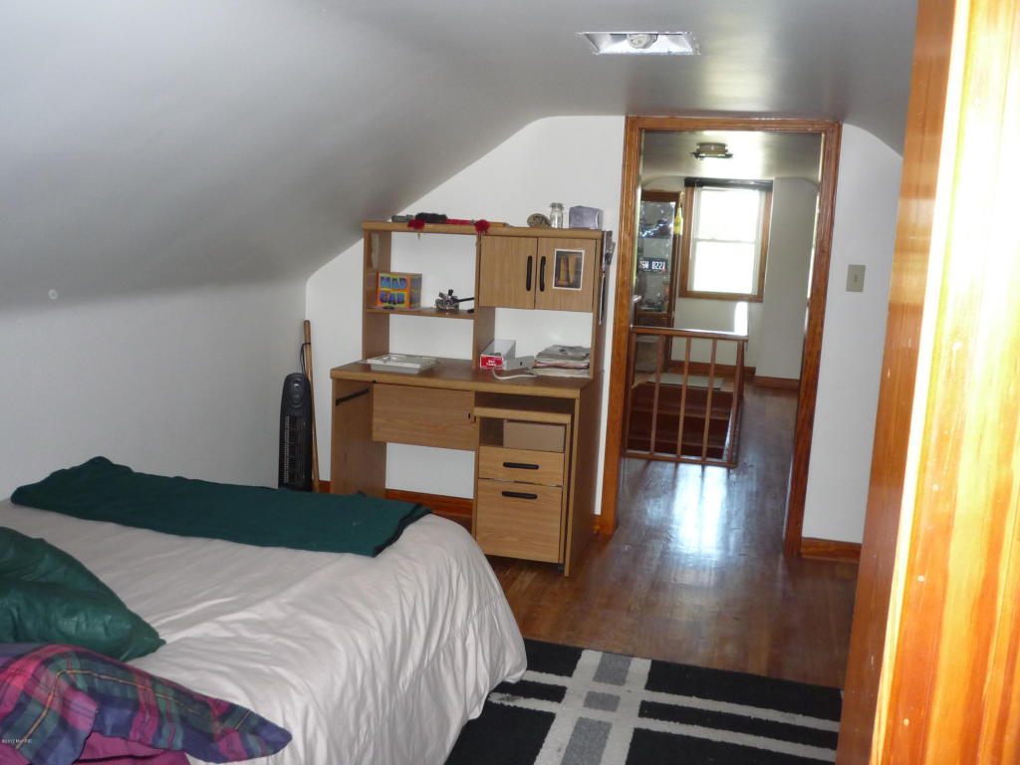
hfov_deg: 56.8
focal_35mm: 32
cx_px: 510
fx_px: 943
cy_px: 382
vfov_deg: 44.2
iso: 200
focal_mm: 5.2
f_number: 3.3
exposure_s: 1/30
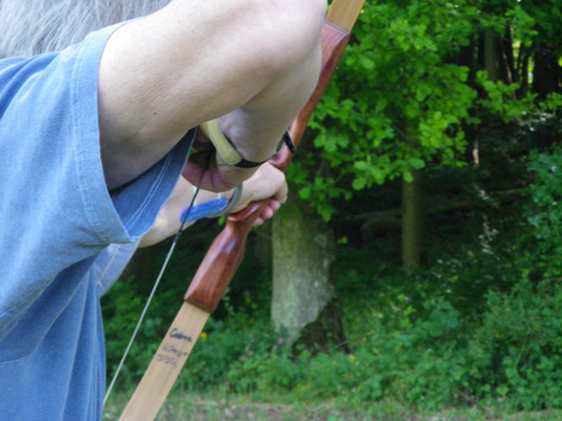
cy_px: 210
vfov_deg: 15.7
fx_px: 1526
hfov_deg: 20.9
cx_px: 281
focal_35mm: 94
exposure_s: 1/125
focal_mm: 16.7
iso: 400
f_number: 5
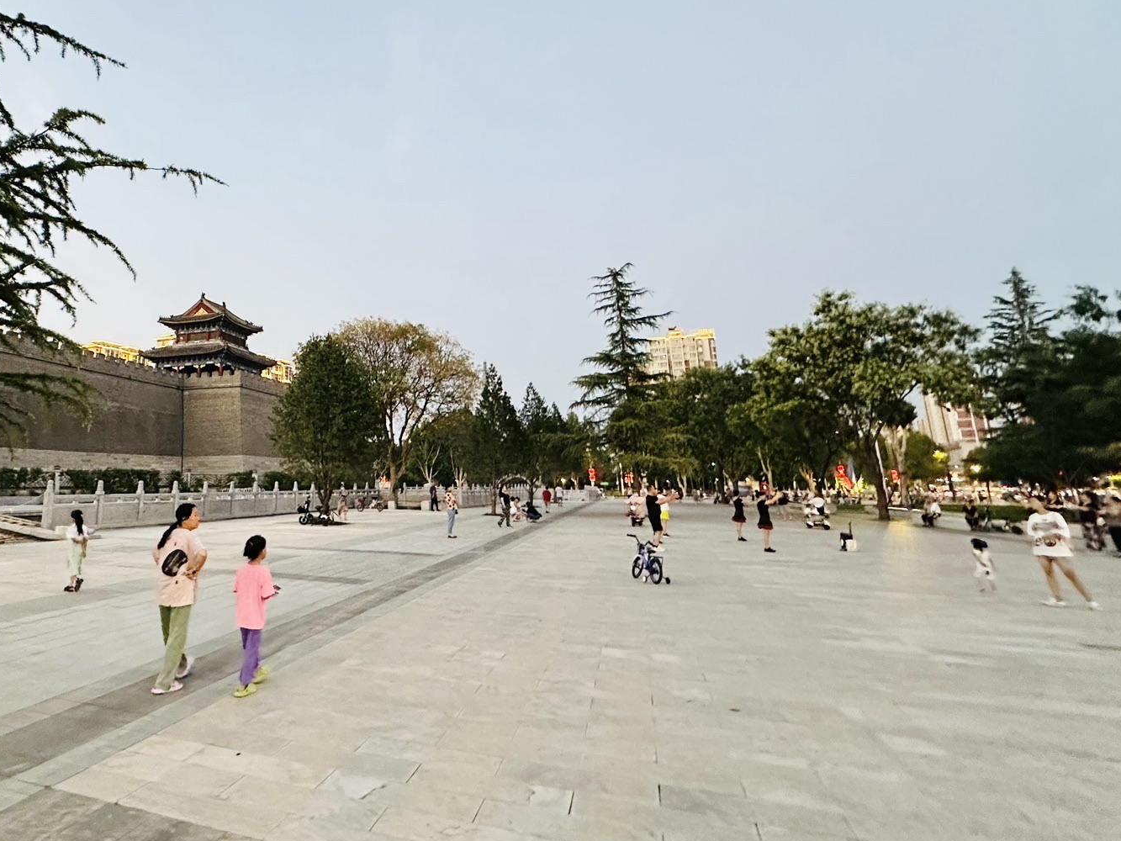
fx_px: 680
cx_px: 352
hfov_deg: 75.9
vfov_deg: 62.6
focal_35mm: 21
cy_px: 319
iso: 800
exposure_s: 1/60
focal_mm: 2.22
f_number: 2.2
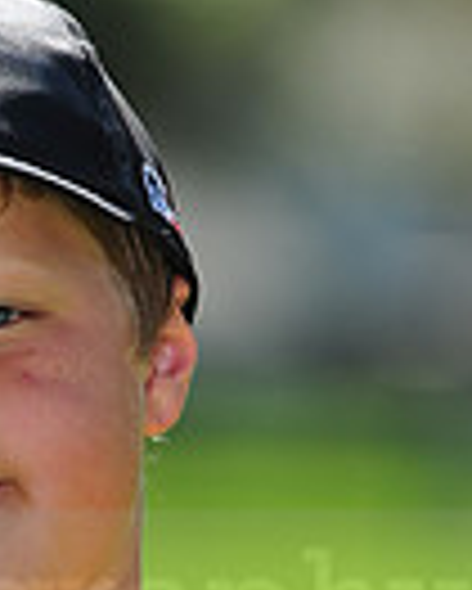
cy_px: 572
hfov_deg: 1.9
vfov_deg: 2.3
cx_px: -117
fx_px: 14476
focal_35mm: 830
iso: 200
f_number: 4.5
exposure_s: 1/1000
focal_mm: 200
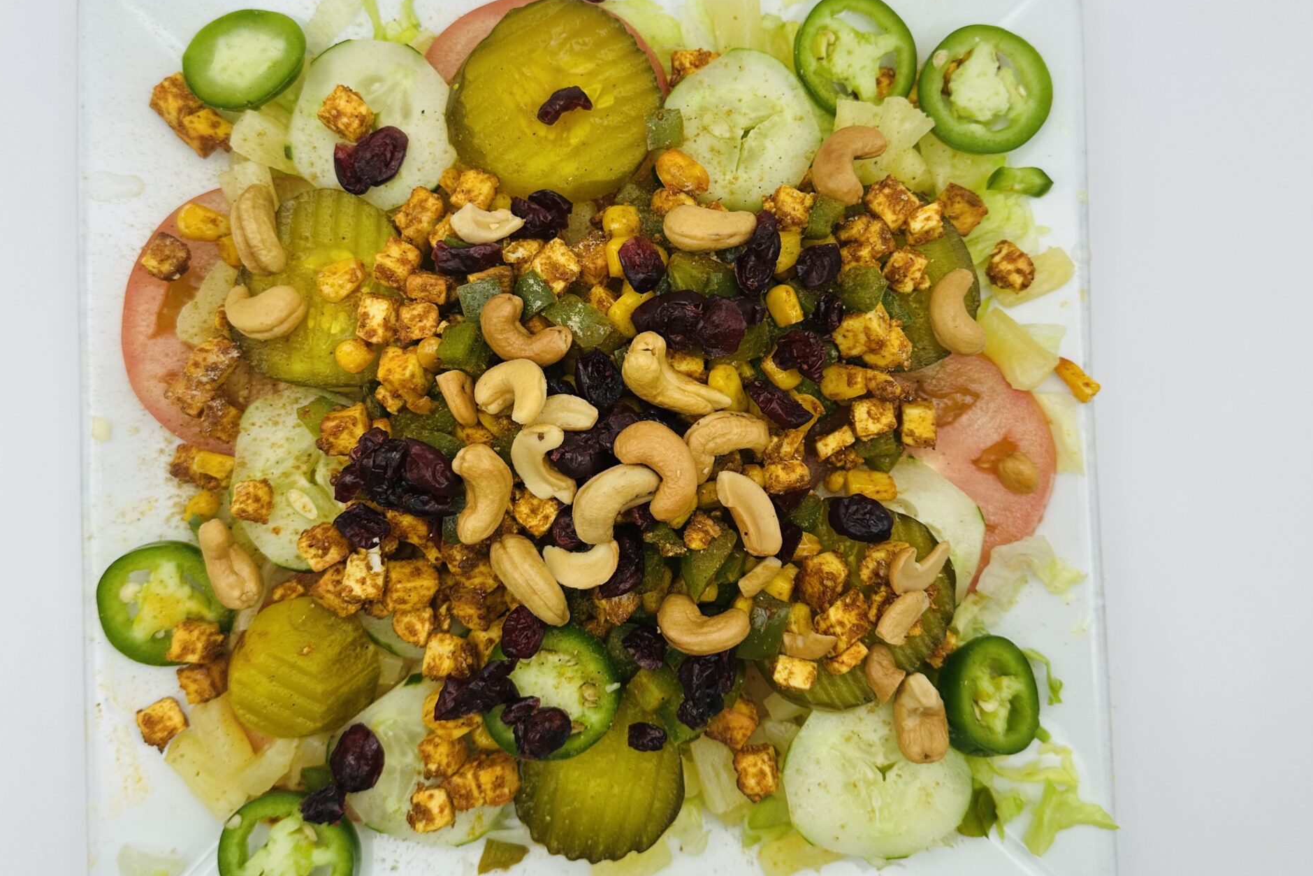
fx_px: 1240
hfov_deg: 55.8
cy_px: 384
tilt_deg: -87.7
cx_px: 651
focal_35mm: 34
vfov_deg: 38.8
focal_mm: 6.86
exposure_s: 1/464
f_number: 1.78
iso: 80
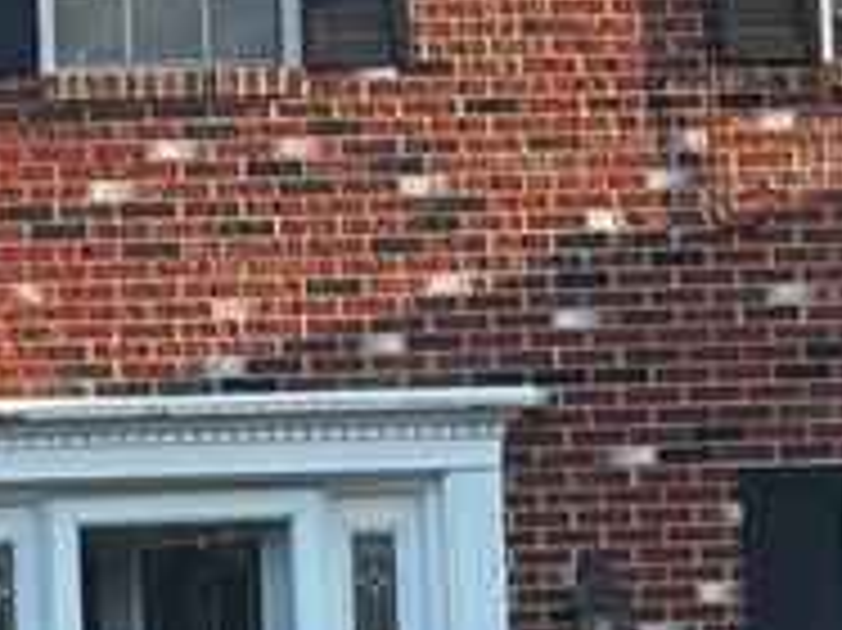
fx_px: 6393
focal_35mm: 263
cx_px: 450
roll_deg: +2.4
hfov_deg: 7.5
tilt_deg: +8.4
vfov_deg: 5.6
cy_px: 117
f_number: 1.78
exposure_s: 1/598
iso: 64
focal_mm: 6.76
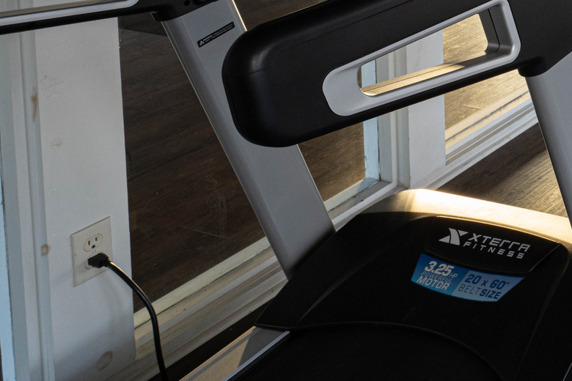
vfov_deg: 21.1
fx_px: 810
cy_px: -236
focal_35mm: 51
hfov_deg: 25.5
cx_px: 917
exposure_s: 1/2
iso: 250
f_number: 10
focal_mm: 14
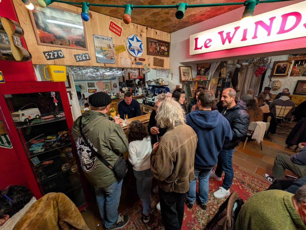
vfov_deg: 94.6
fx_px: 106
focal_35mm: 12
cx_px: 153
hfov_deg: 110.5
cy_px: 115
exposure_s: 1/50
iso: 140
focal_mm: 2.02
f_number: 1.7
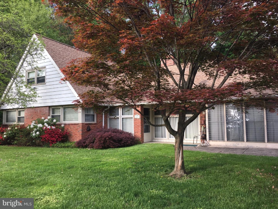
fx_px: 233
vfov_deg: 48.2
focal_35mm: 29
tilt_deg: +5.0
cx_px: 139
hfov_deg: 61.7
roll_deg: -0.3
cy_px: 104
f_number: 2.2
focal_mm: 4.15
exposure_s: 1/232
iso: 25
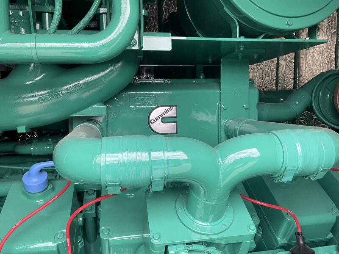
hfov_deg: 61.7
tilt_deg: -6.2
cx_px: 170
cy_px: 127
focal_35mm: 29
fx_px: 284
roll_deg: +0.7
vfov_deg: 48.2
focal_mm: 3
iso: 25
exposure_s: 1/120
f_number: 1.8
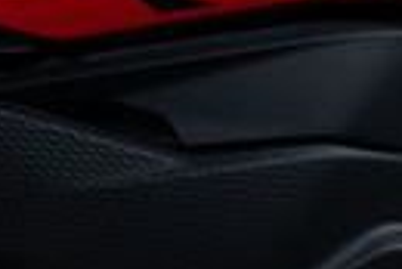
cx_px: 736
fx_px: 3152
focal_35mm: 282
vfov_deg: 4.8
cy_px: -182
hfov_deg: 7.1
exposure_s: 1/80
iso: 100
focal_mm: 47
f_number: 11
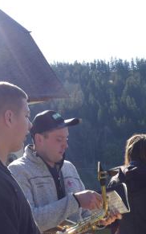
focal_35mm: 67
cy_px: 115
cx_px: 37
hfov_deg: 19.3
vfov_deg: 30.6
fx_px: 426
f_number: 3.8
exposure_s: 1/320
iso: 80
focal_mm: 8.2
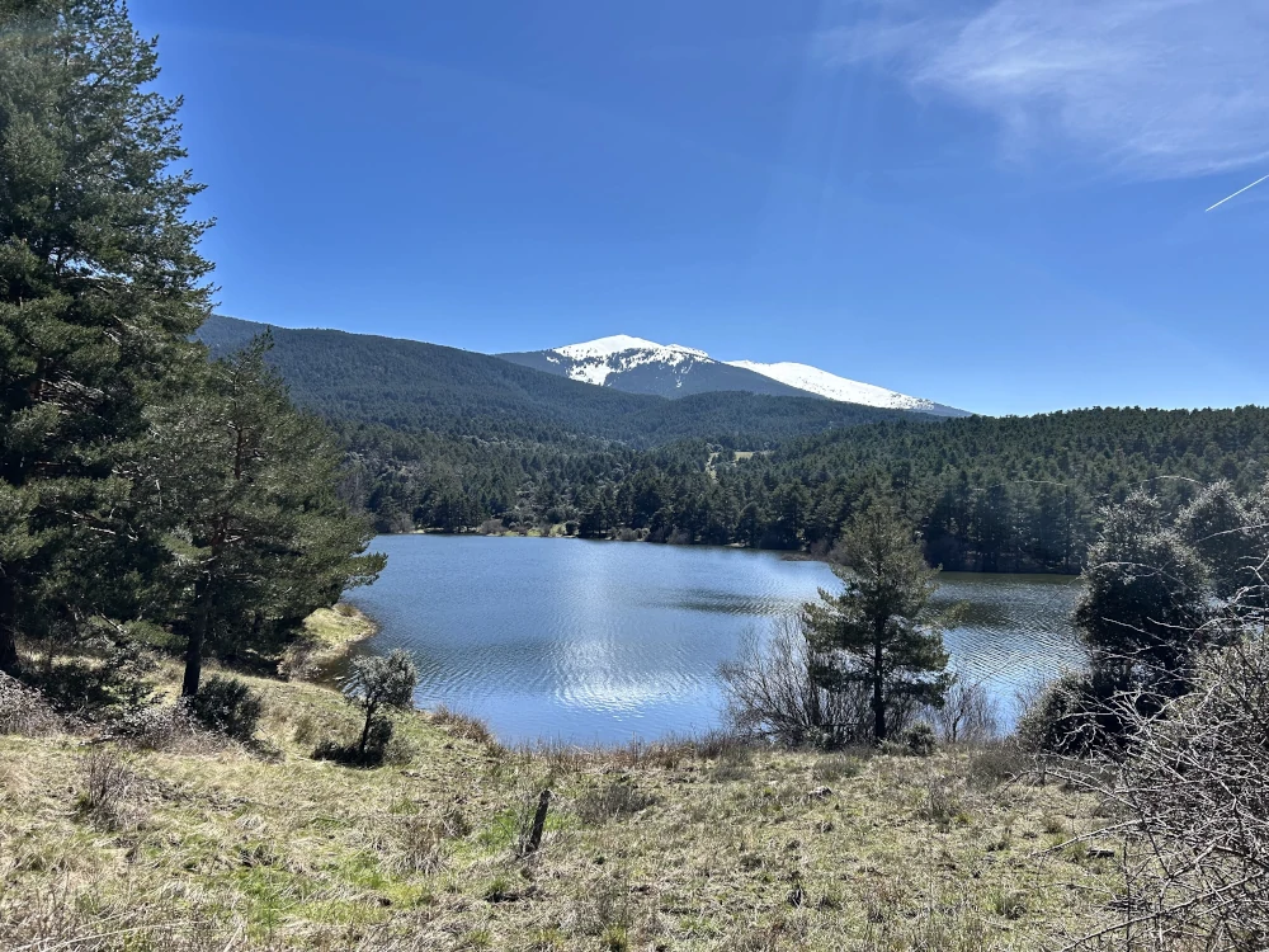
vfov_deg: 53.1
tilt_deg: +3.2
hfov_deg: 67.3
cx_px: 634
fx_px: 953
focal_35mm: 26
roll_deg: +0.2
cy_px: 476
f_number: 1.5
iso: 50
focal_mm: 5.7
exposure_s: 1/4444
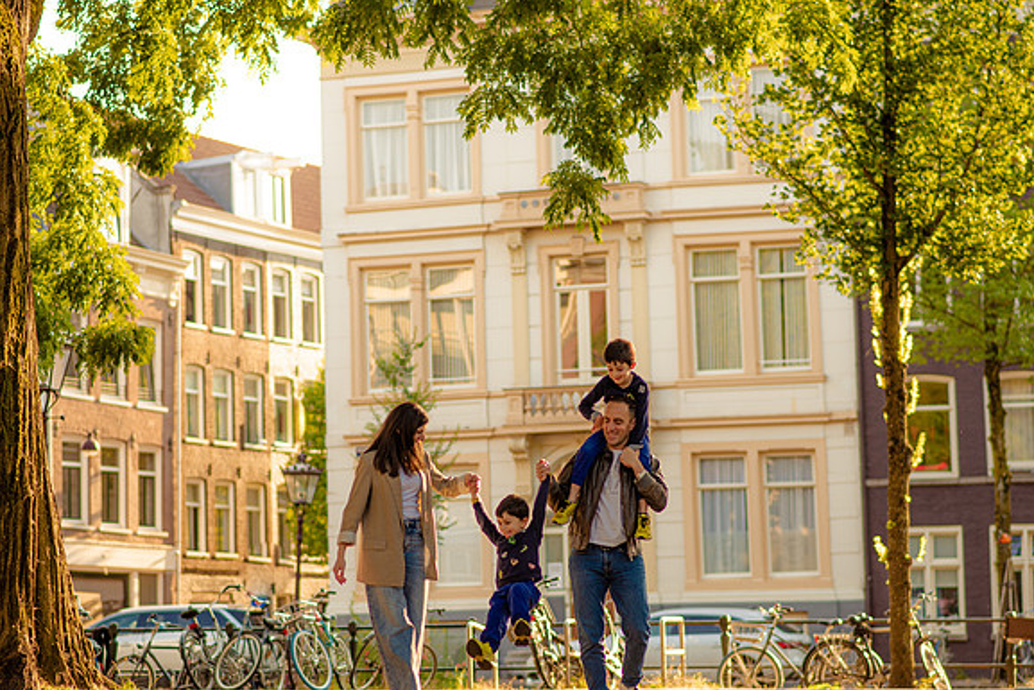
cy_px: 400
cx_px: 518
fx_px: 3016
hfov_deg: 19.5
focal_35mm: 105
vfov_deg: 13.0
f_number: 2.2
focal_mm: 85
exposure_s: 1/640
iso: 160
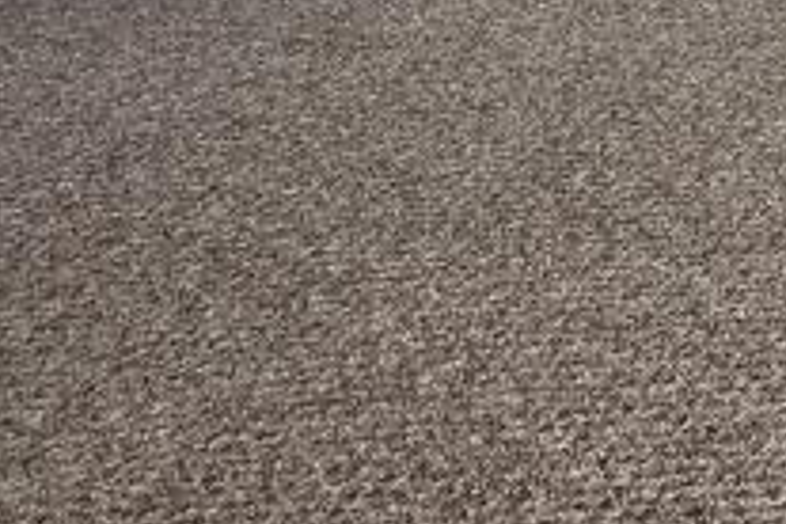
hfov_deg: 23.9
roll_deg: -1.7
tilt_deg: -3.9
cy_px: -532
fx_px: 1572
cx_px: 1078
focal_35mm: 72
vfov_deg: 15.2
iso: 160
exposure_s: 1/99
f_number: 2.2
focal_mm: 2.22
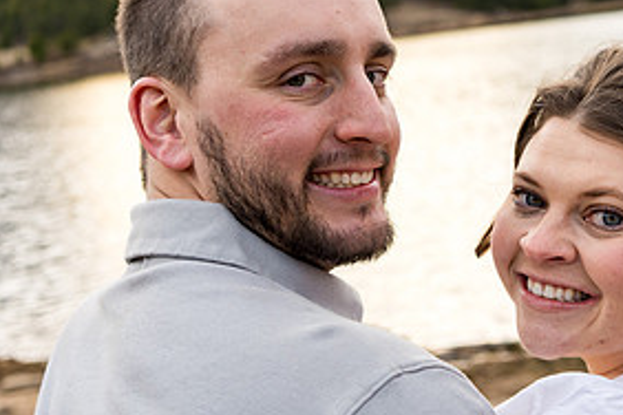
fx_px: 1246
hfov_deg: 27.8
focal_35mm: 72
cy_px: 224
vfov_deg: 18.9
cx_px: 444
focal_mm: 35
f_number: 4
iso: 200
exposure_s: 1/125
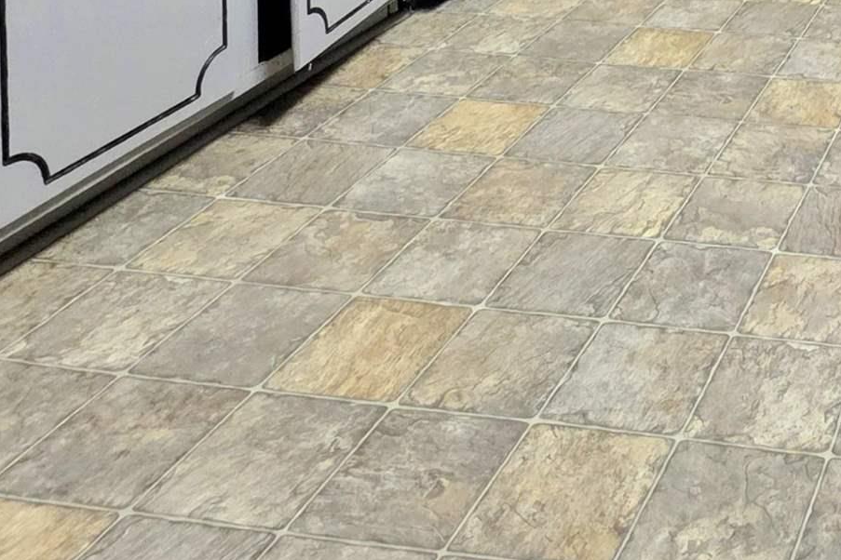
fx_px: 1075
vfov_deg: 21.3
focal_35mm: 46
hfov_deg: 34.3
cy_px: -404
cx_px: 1011
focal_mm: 2.2
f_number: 1.9
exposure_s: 1/60
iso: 320
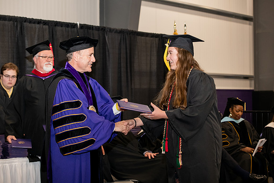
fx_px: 533
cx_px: 137
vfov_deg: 19.5
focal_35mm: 70
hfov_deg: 28.8
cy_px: 92
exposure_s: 1/200
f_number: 5
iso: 2000
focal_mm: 70
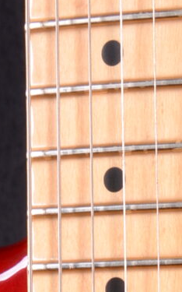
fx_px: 2813
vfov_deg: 5.7
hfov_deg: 3.7
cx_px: 225
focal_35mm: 354
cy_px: 763
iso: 200
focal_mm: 34
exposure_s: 1/200
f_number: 11
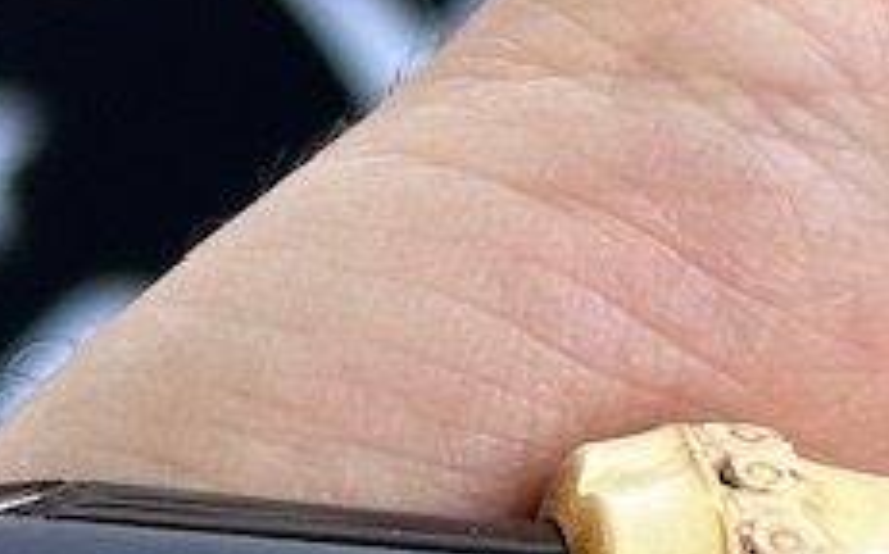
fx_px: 6827
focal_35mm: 282
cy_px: 400
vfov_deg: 4.6
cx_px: 897
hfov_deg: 7.4
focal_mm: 6.86
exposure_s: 1/100
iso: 50
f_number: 1.78
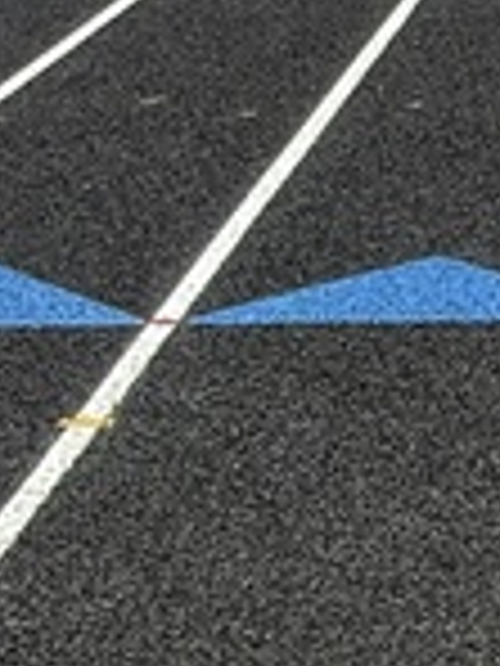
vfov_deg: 19.9
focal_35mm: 97
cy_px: 567
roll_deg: +0.4
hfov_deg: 14.5
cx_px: 685
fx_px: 1868
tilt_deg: -29.3
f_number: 2.2
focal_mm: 2.22
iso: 50
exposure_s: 1/830
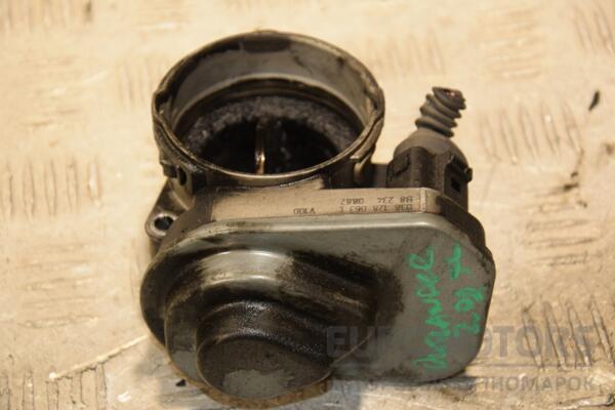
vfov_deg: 13.0
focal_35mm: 105
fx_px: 1794
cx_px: 308
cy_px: 205
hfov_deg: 19.5
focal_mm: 70
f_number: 5.3
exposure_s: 1/125
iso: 800
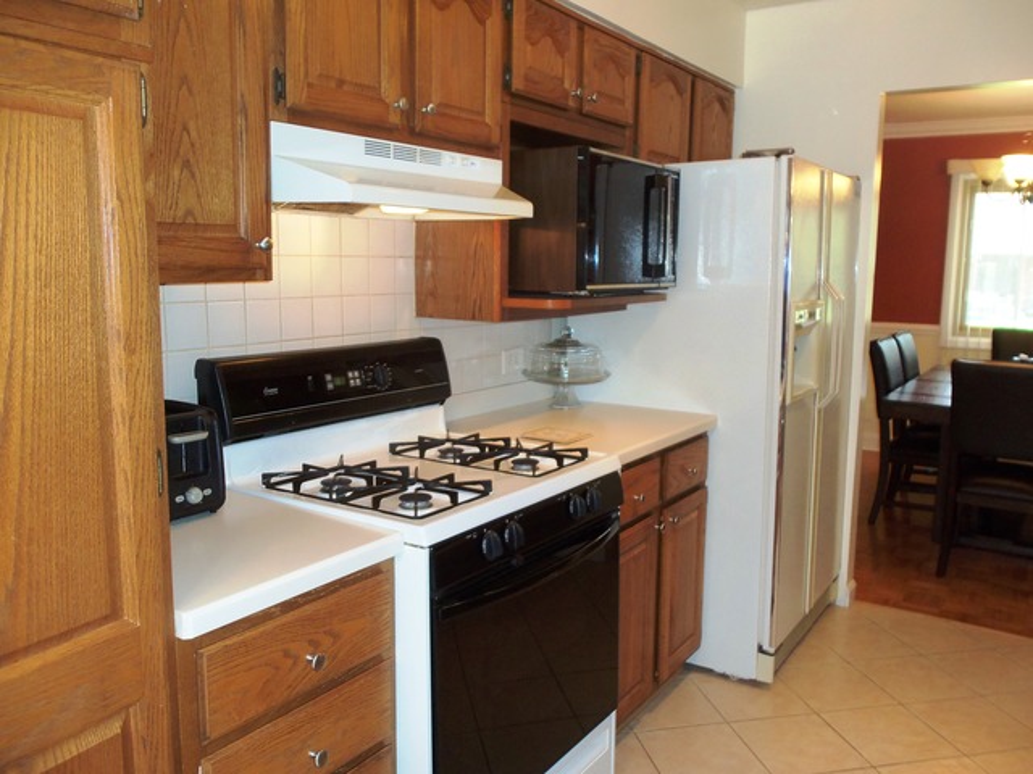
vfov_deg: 48.2
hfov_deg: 61.7
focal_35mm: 29
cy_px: 387
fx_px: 865
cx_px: 516
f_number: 3.4
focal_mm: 5.2
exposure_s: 1/30
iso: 100
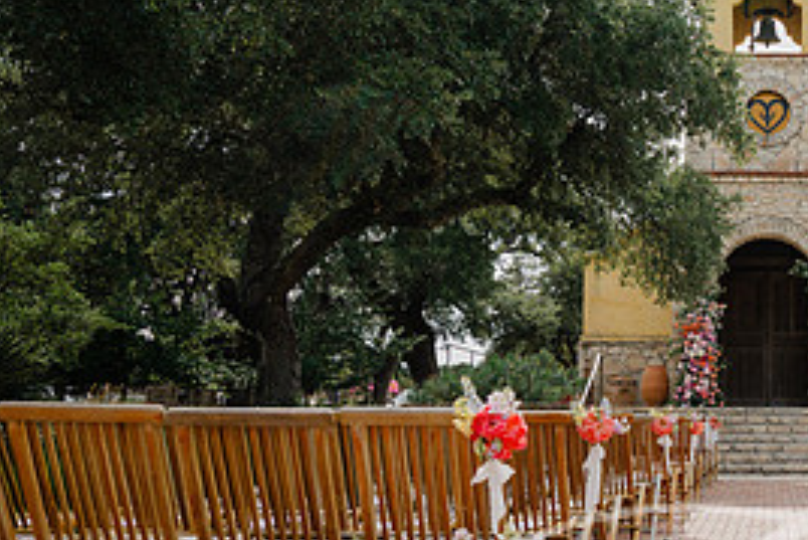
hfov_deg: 35.0
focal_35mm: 52
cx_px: 790
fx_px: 1168
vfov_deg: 26.0
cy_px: 282
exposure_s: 1/640
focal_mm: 24
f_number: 3.5
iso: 100
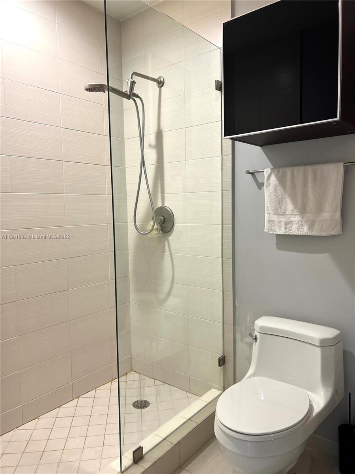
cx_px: 178
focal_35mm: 26
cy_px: 237
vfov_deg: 67.3
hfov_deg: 53.1
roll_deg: +1.6
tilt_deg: -5.0
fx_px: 356
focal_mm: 5.7
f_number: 1.5
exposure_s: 1/60
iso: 64
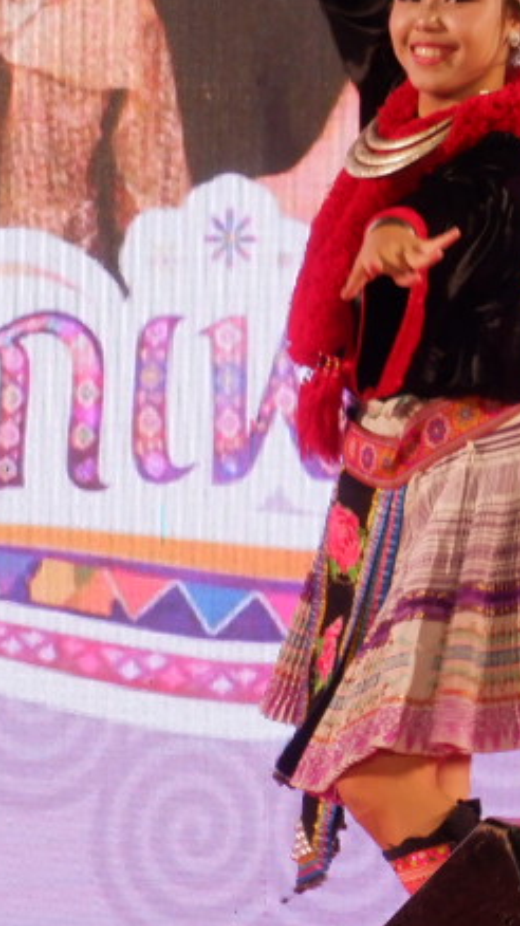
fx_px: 7092
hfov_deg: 4.0
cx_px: 1680
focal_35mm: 289
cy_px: -137
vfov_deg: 7.4
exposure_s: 1/125
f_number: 5.6
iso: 640
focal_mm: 45
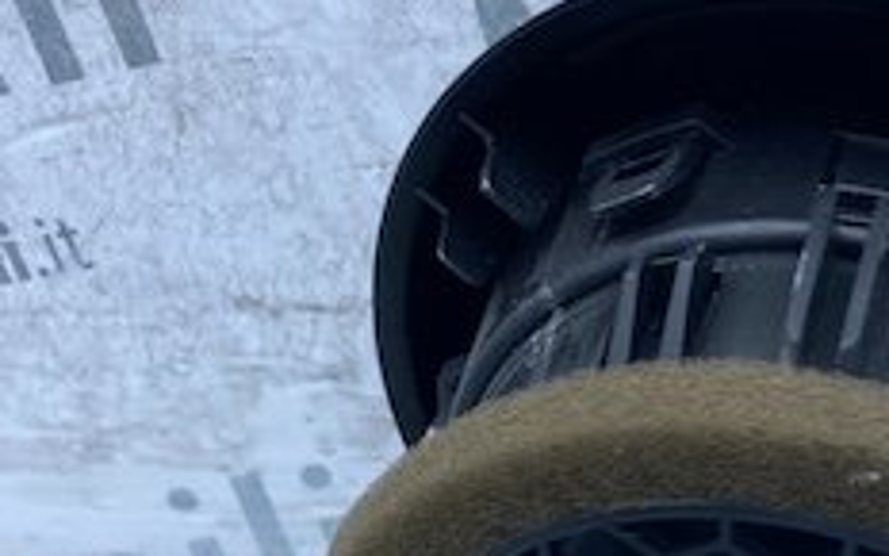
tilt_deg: -42.7
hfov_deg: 25.8
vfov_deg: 15.1
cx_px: 889
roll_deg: +0.3
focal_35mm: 76
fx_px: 1841
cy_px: 970
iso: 32
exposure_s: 1/436
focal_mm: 4.25
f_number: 1.8
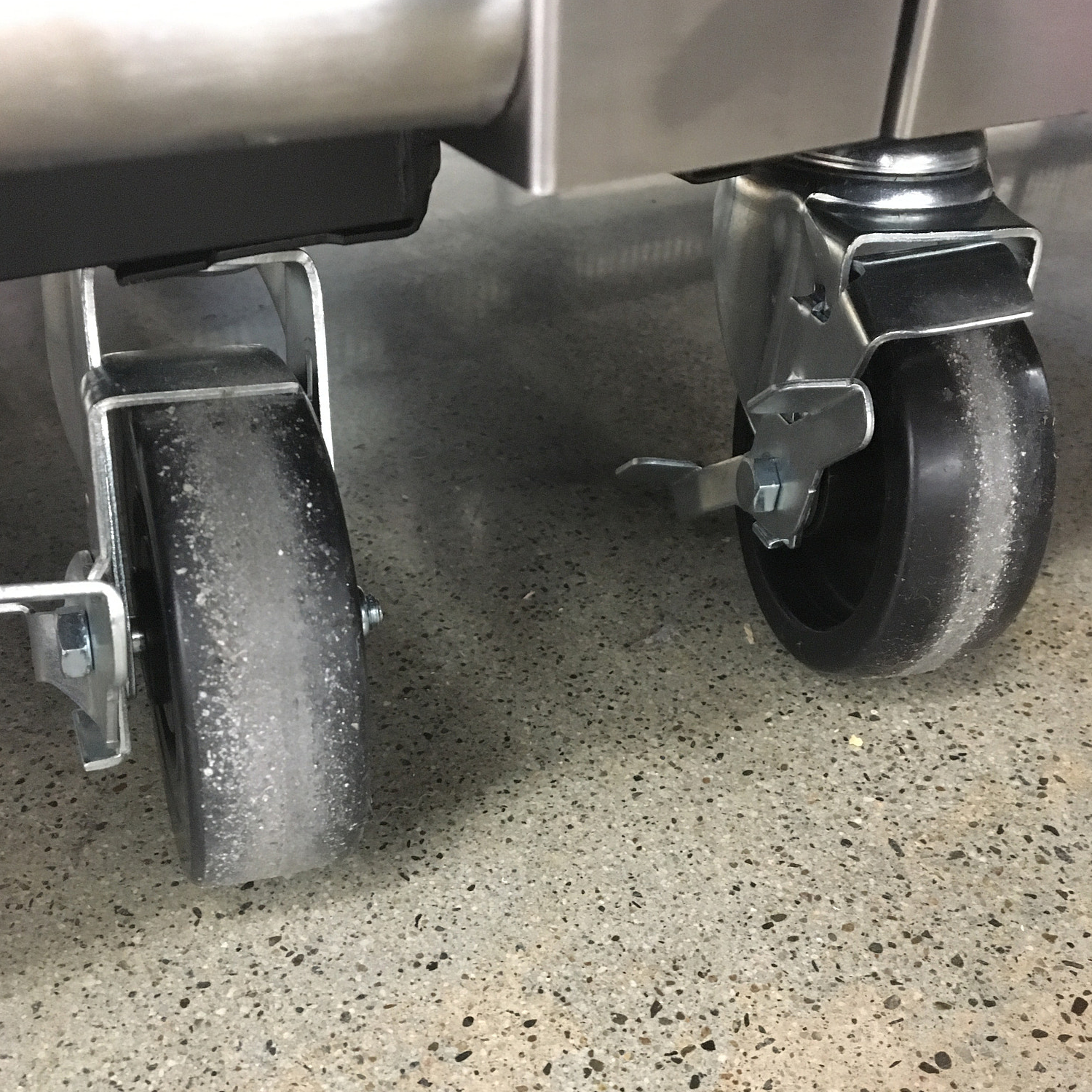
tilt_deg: -38.9
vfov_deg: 46.8
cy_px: 684
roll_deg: -3.1
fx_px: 1249
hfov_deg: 47.2
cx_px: 539
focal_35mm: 35
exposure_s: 1/15
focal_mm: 4.15
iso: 320
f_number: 2.2
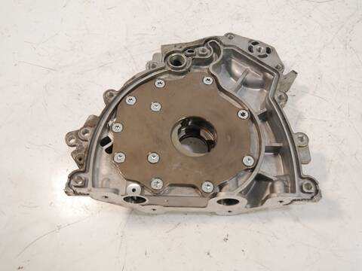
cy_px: 136
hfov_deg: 54.0
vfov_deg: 41.8
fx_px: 356
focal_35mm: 34
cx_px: 181
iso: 1000
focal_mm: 17
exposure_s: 1/125
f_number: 3.9
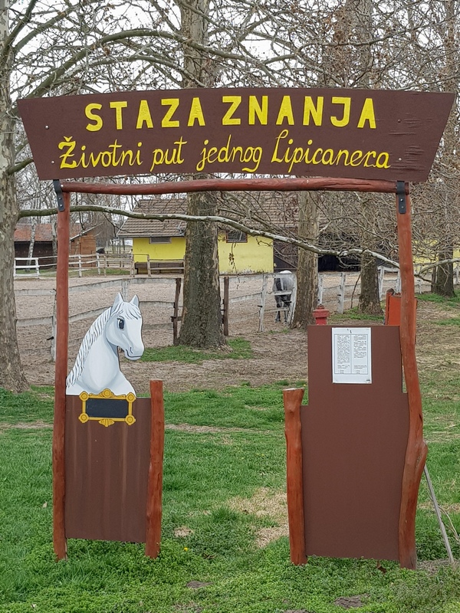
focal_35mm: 26
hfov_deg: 53.1
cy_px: 306
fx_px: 461
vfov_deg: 67.3
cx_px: 230
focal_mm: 4.2
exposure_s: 1/714
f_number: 1.7
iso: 40
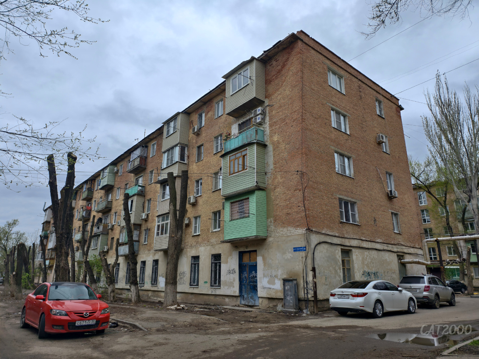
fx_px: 318
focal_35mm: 23
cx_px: 240
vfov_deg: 58.9
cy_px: 180
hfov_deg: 73.9
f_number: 1.57
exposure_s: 1/329
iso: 72
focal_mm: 6.54
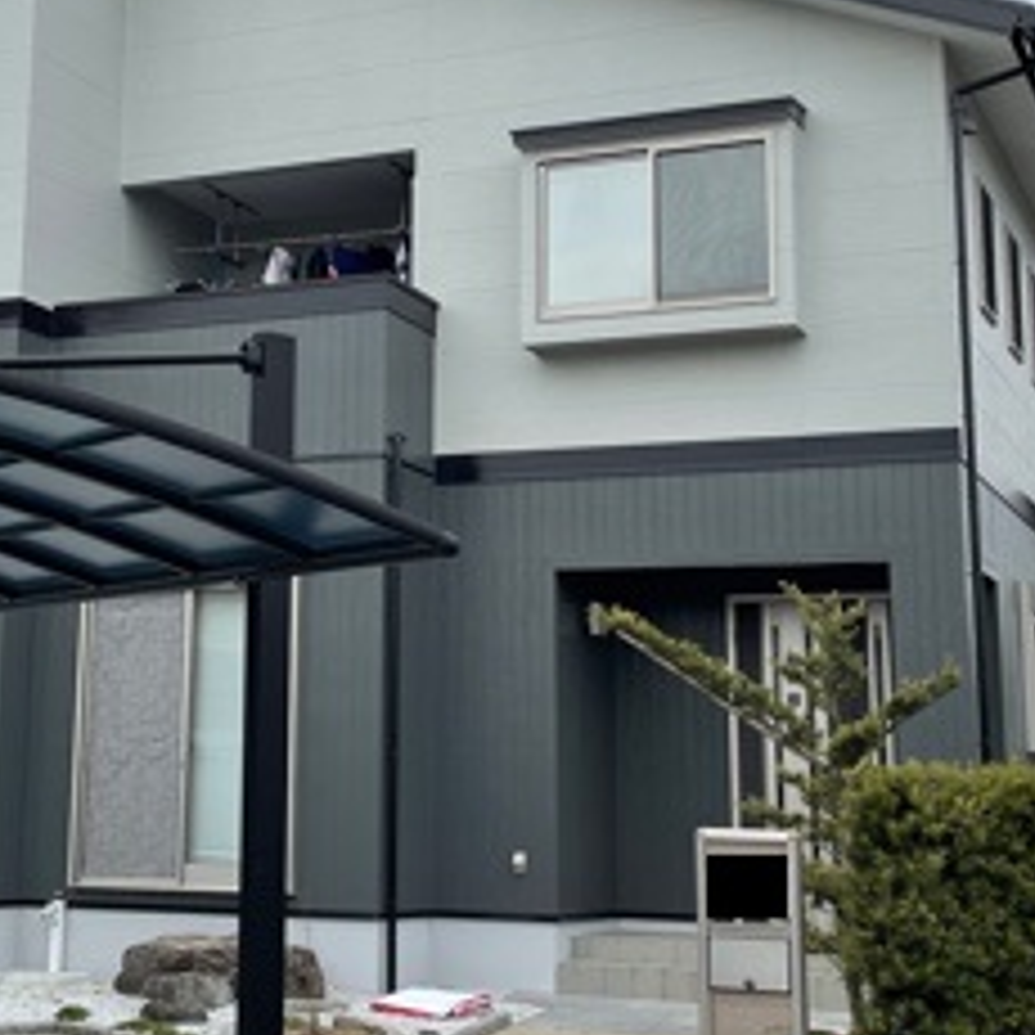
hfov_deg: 26.6
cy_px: 369
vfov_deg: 26.8
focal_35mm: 64
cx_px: 266
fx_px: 2165
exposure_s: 1/3509
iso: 32
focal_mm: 4.2
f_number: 1.6
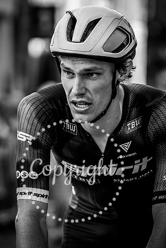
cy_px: 124
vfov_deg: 8.6
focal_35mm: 239
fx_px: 1649
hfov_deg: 5.8
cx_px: 100
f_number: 4
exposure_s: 1/1000
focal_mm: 159
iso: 640
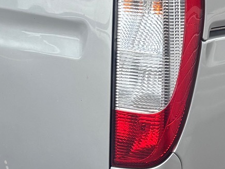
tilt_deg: -11.1
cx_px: 211
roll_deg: -1.6
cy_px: 4
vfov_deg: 12.2
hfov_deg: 16.2
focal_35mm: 120
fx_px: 780
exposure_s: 1/978
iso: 50
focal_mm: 5.96
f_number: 1.6
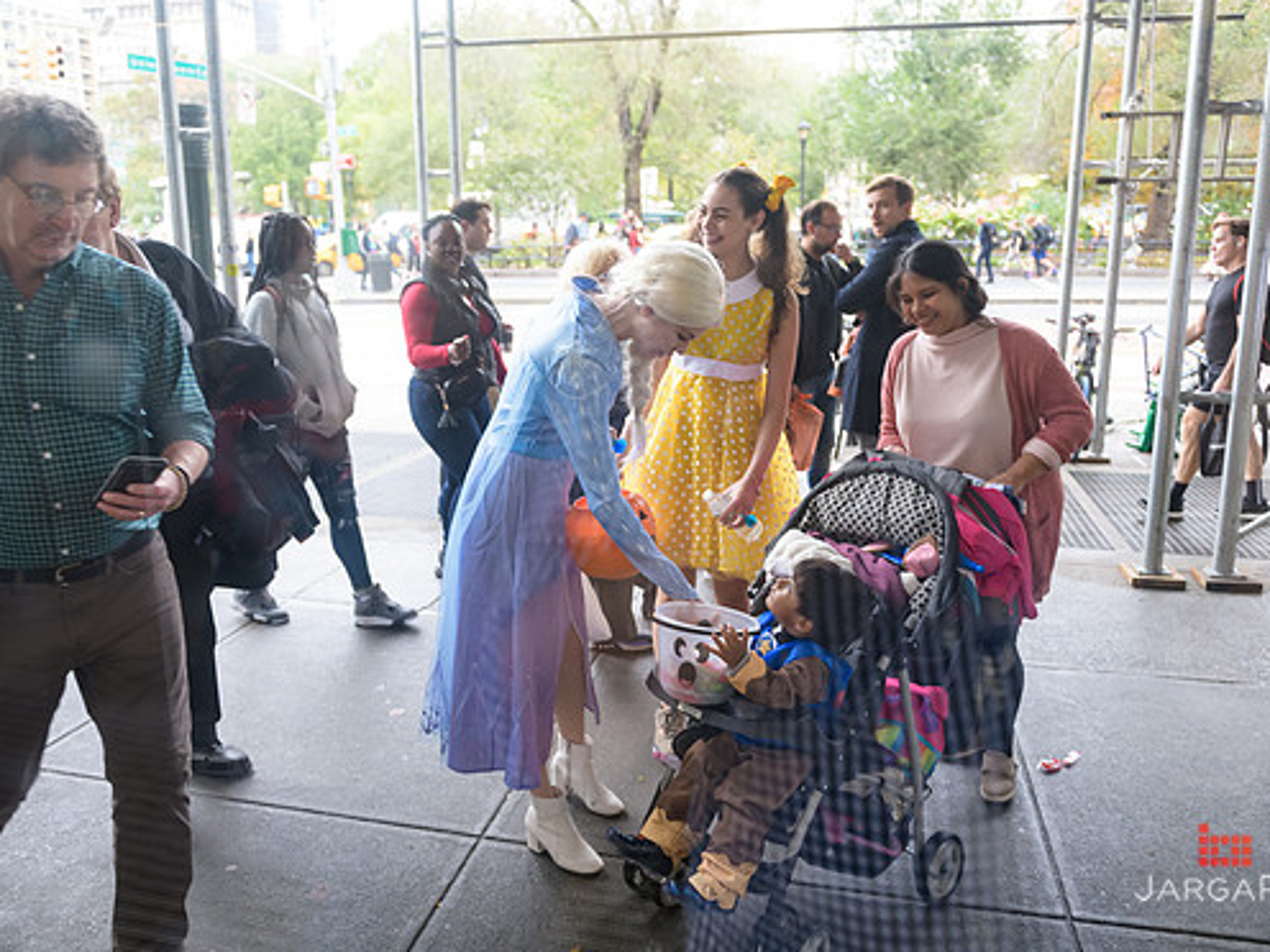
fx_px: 991
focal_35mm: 27
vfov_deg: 51.3
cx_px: 638
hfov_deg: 65.3
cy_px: 462
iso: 800
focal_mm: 24
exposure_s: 1/200
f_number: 3.2
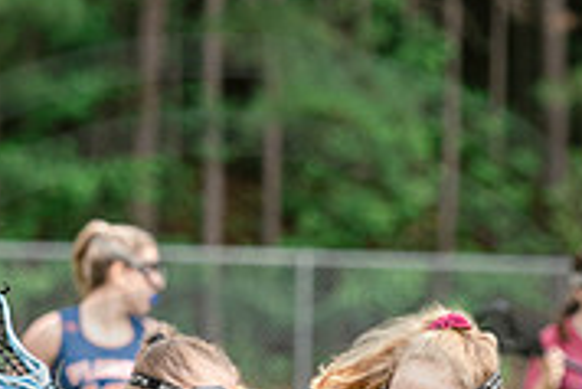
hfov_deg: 2.3
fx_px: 14448
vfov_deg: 1.5
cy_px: 550
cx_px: 584
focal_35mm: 893
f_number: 4
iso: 250
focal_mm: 180
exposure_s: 1/1000
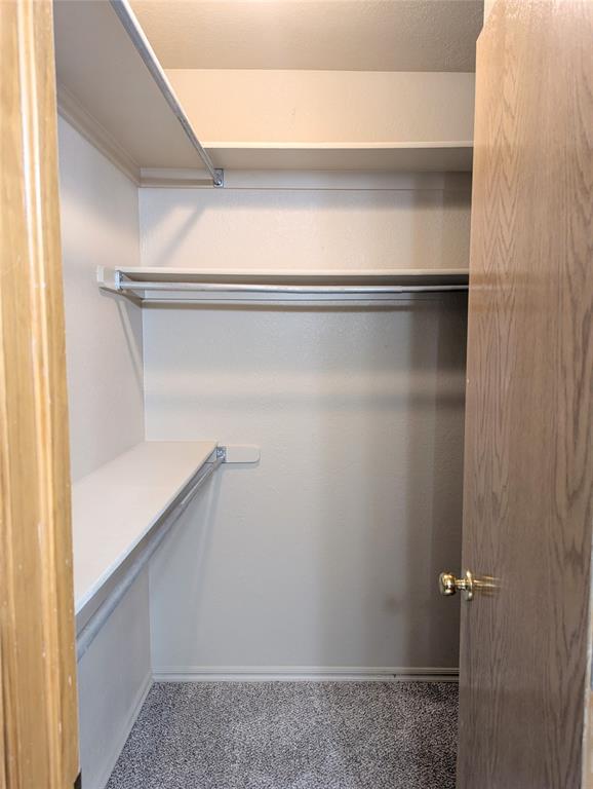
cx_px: 296
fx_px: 547
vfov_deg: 71.5
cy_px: 394
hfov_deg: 56.9
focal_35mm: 24
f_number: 1.85
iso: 407
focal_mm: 6.81
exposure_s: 1/60
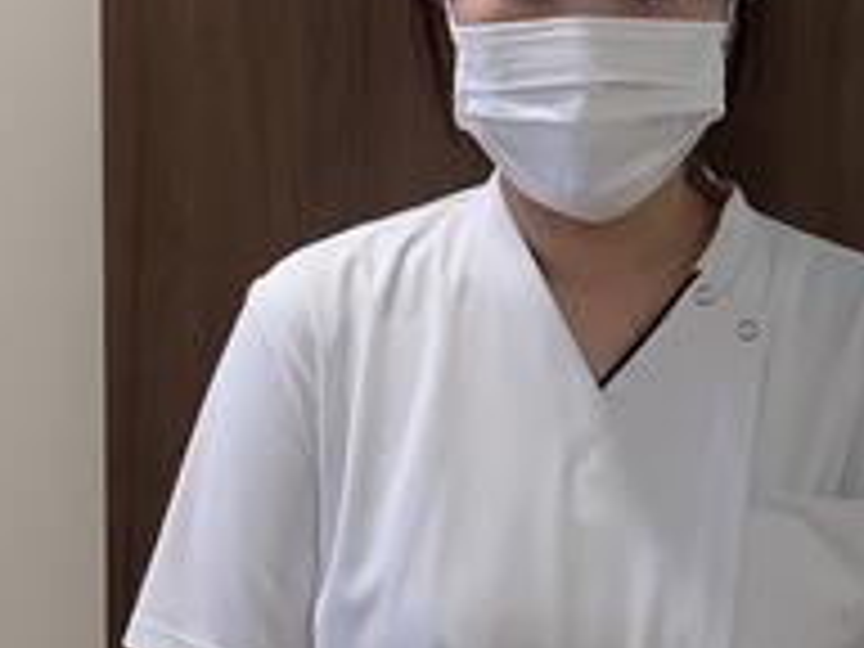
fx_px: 2371
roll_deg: -0.2
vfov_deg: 15.4
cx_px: 542
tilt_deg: -5.8
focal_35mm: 95
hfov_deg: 20.6
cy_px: 76
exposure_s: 1/60
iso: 50
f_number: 2.4
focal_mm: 3.3
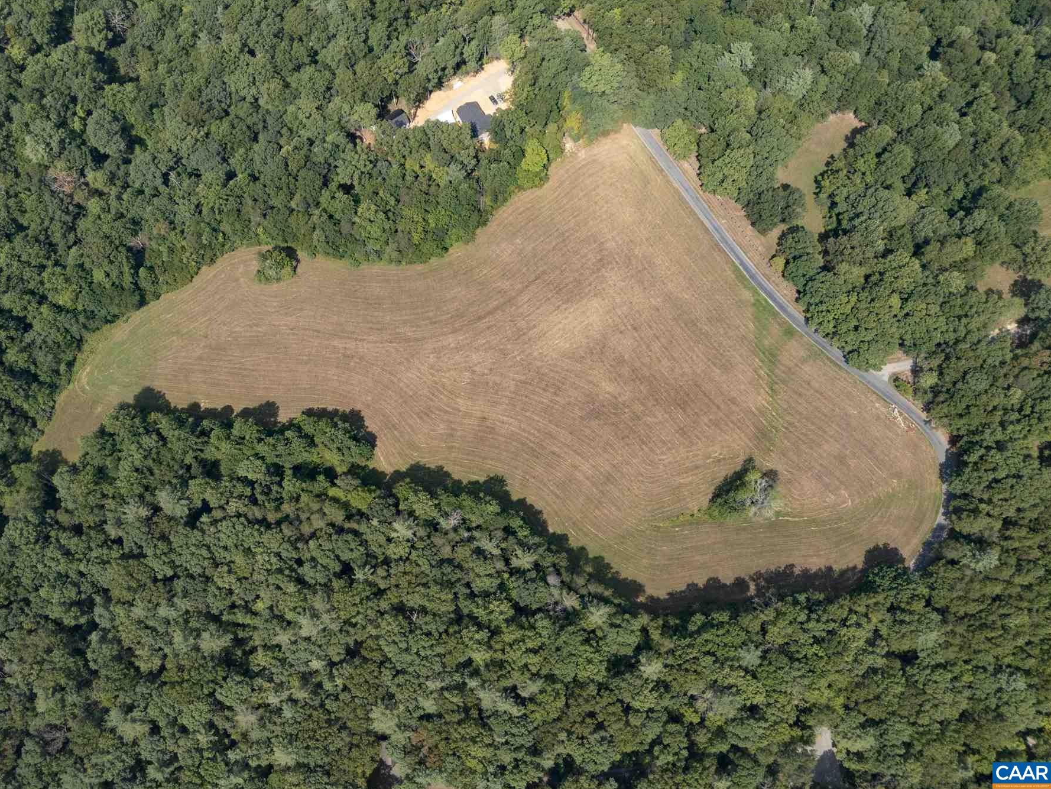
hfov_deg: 58.1
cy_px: 390
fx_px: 941
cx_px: 452
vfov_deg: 45.5
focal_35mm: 31
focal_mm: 10.26
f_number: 5.6
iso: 100
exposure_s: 1/320
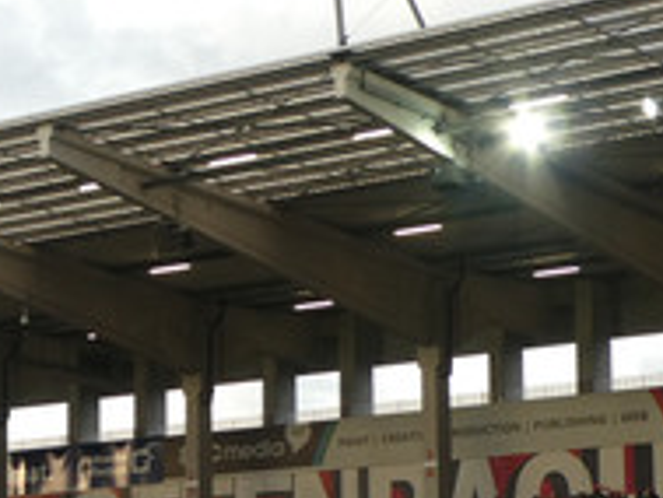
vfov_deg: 11.8
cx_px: -221
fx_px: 2396
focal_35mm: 125
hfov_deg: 15.0
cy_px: 449
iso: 100
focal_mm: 6.7
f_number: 3.7
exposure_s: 1/125
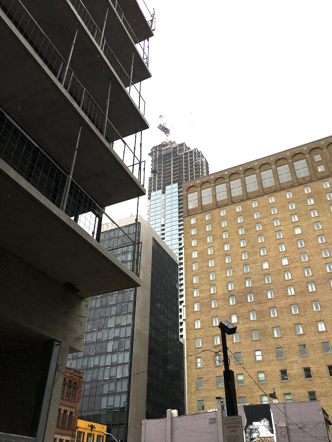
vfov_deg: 61.7
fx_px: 371
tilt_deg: +35.3
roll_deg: -1.4
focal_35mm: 29
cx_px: 166
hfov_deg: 48.2
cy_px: 221
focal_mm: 4.15
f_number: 2.2
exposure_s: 1/452
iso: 25
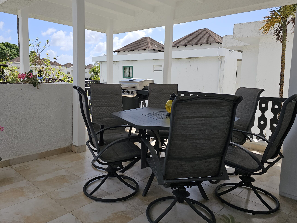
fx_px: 232
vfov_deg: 51.3
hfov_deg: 65.2
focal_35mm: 27
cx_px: 138
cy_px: 99
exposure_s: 1/701
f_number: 1.7
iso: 10
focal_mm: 6.3
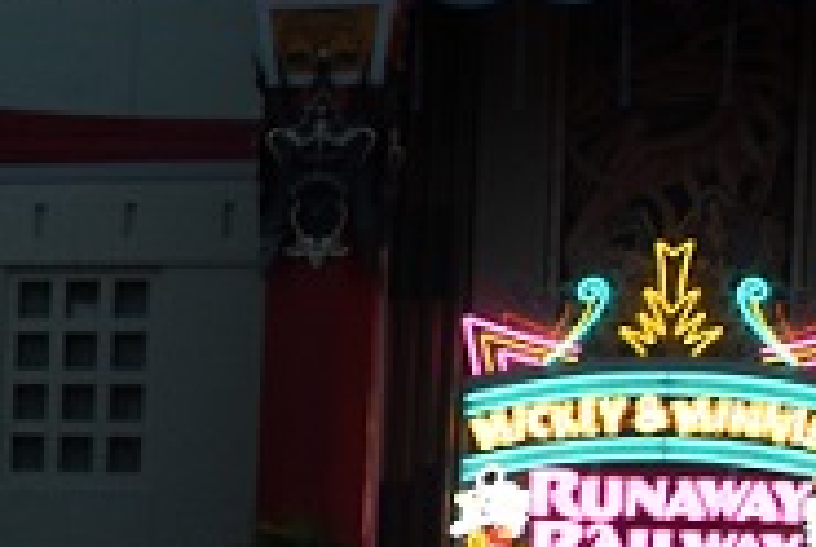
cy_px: 787
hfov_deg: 13.6
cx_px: -785
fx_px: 2951
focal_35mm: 130
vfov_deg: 10.3
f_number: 5.6
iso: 400
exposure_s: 1/60
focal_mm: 18
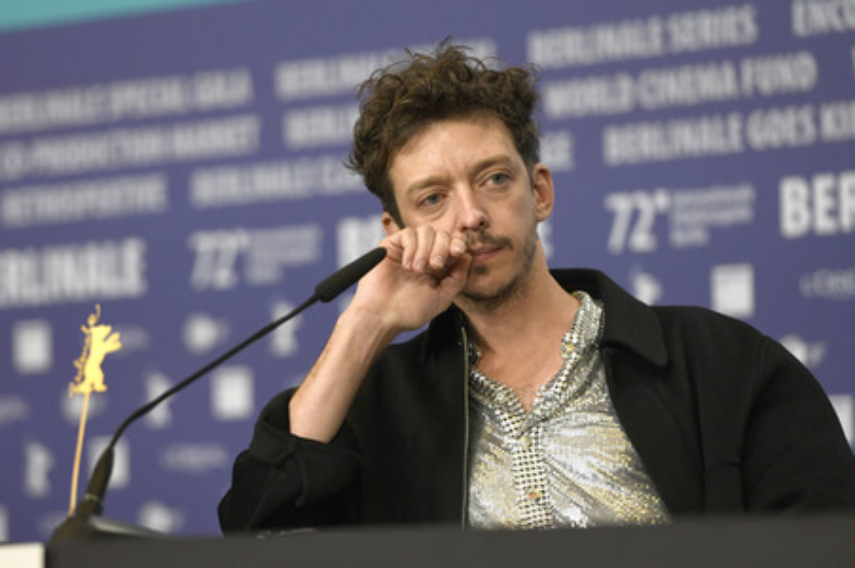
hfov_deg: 10.3
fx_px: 4746
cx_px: 428
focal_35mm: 200
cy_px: 284
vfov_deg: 6.9
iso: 1250
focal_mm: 200
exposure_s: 1/320
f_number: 3.5
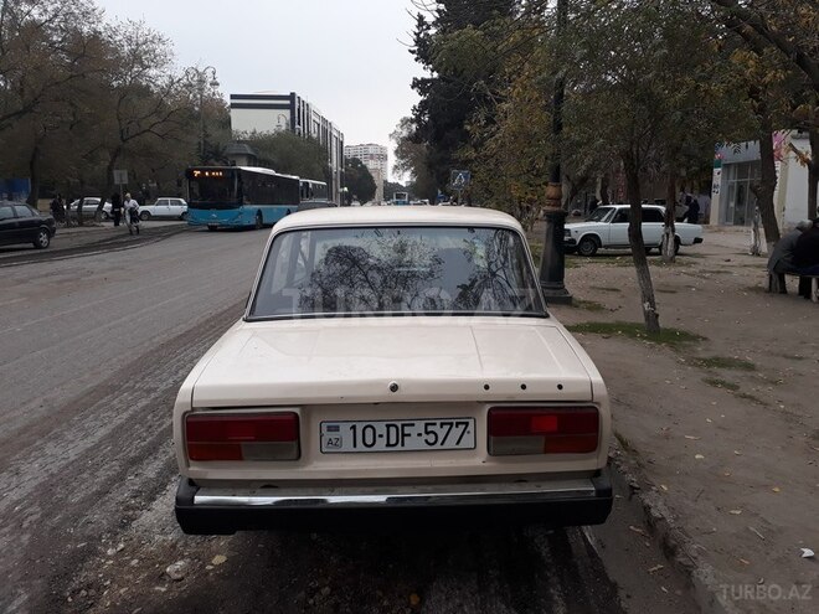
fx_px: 639
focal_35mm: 27
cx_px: 410
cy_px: 307
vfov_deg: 51.4
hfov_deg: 65.3
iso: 40
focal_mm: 3.6
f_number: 1.9
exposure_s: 1/100
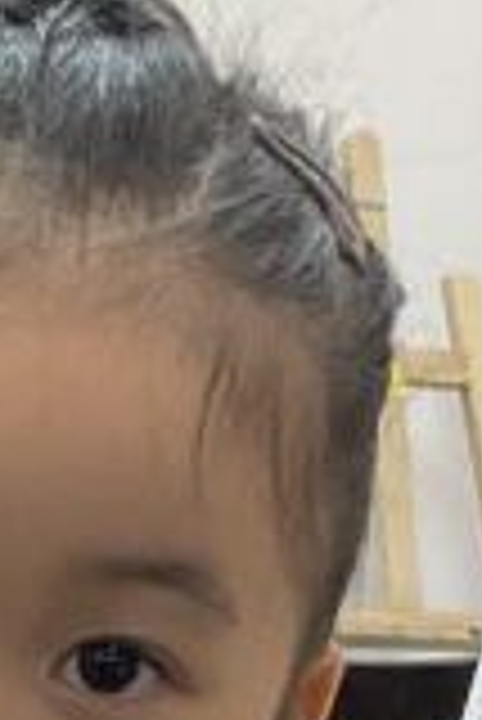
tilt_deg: -9.0
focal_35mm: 188
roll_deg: -3.1
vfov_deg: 10.5
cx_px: -261
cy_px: 1094
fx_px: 3767
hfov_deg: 7.2
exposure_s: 1/122
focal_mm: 3
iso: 64
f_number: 1.8
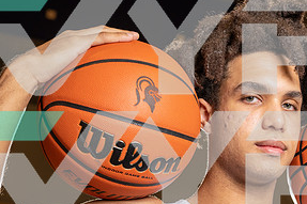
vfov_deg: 15.6
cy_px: 168
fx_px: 741
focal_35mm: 87
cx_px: 225
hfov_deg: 23.2
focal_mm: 43
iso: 400
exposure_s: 1/250
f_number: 4.5
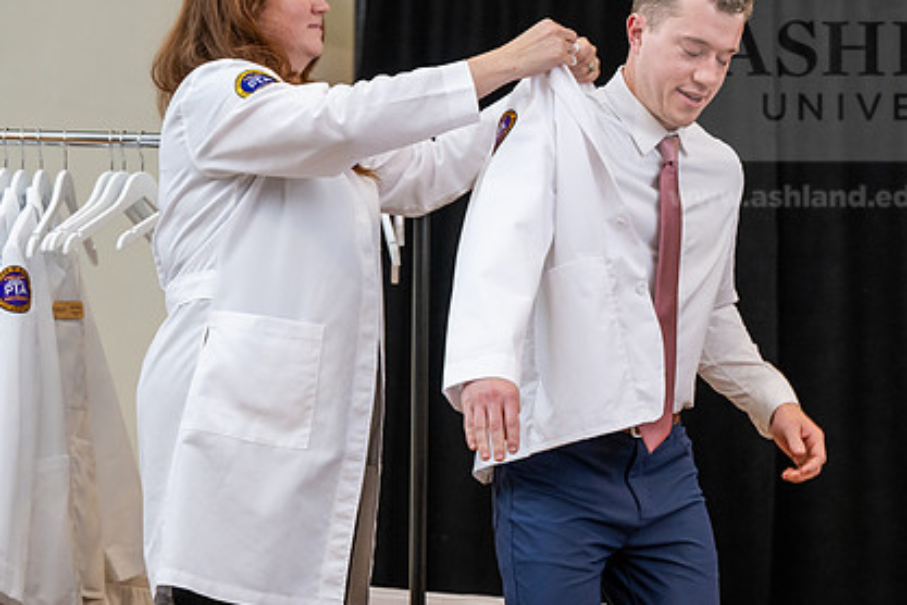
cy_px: 243
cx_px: 570
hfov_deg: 12.8
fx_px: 4031
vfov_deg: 8.6
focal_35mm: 160
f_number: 3.5
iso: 1600
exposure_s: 1/200
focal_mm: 115
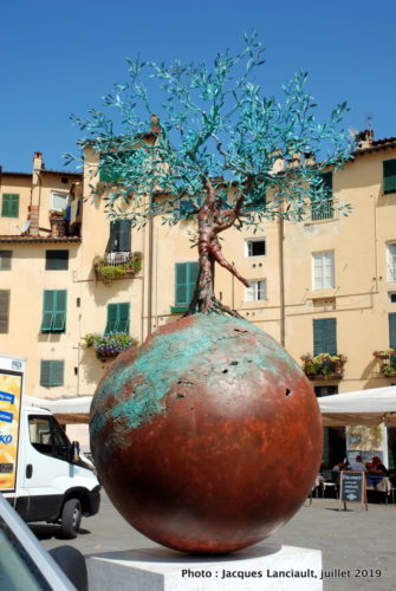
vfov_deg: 44.9
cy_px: 296
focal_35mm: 44
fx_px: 715
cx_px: 198
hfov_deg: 30.9
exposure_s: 1/100
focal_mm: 29
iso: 100
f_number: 13
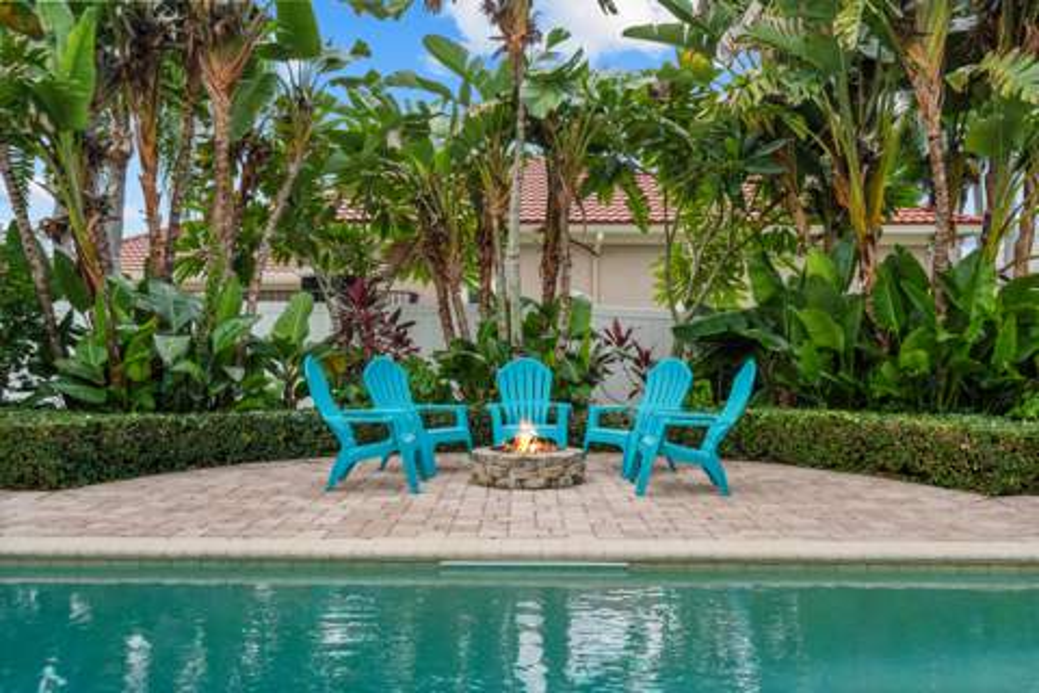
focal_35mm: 29
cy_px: 346
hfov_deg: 63.7
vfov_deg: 45.0
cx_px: 520
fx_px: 837
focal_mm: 29
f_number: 8
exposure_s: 1/125
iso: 800
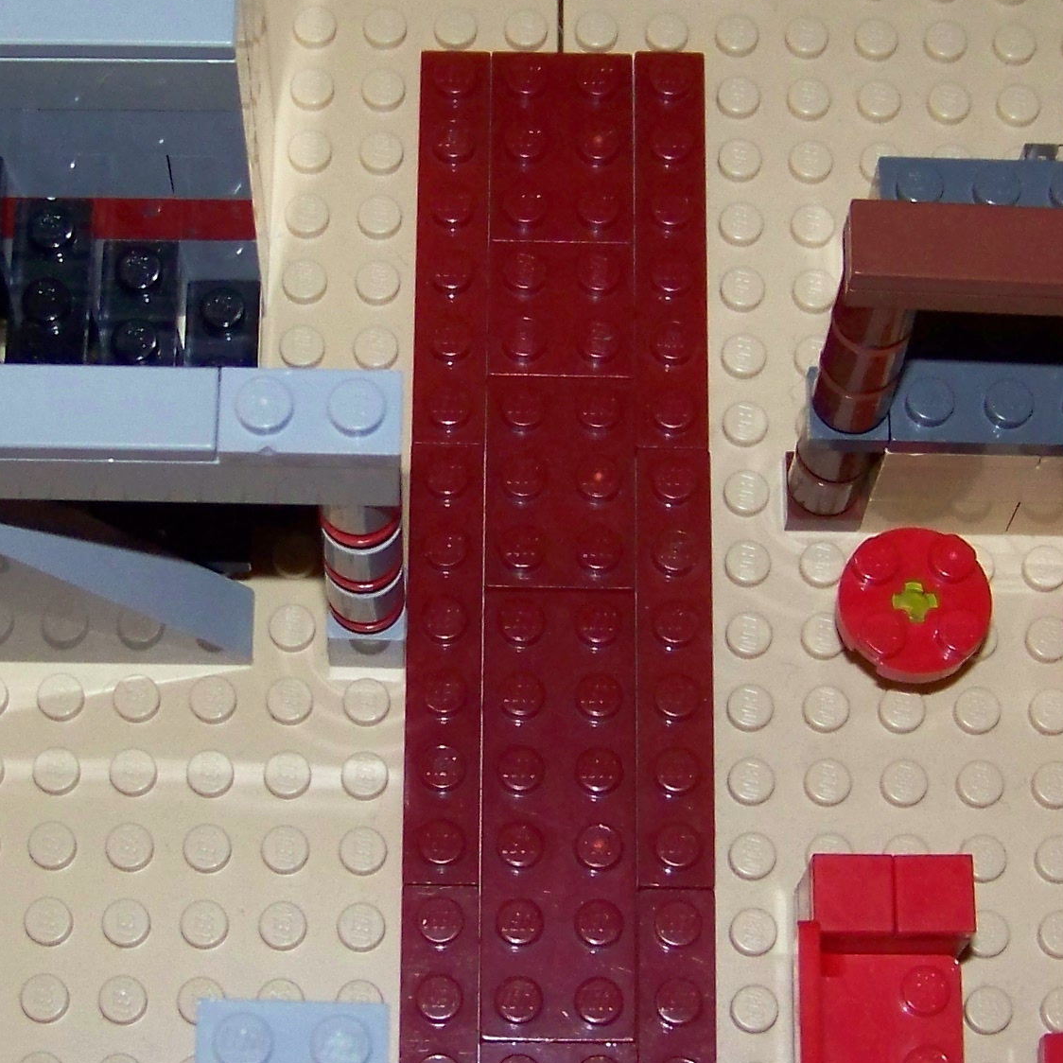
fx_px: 3023
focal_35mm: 87
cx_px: 497
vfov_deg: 19.9
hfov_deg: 19.9
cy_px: 667
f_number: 2.8
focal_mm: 5.85
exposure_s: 1/30
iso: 200
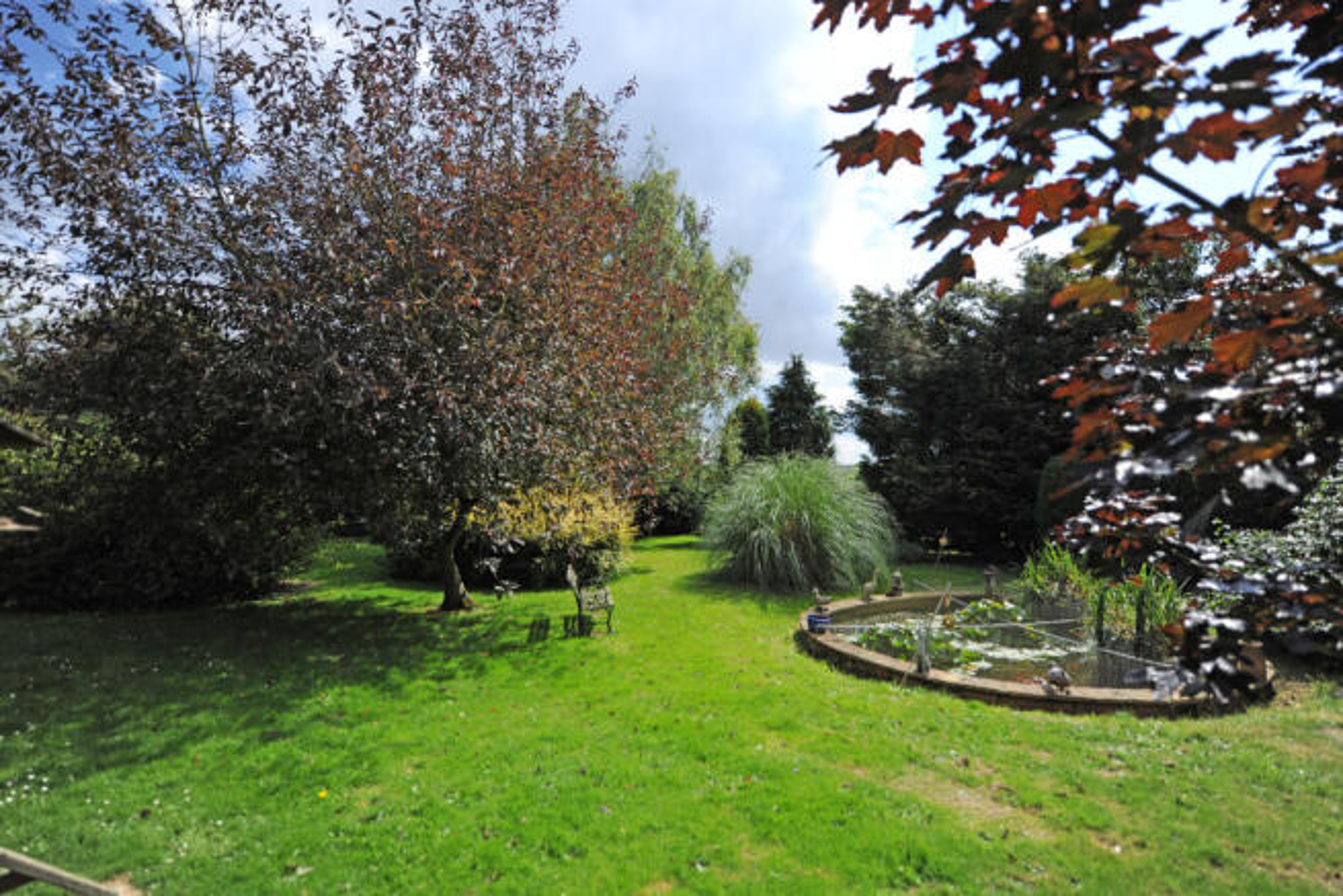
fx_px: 597
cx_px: 672
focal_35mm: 16
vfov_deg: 73.8
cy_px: 448
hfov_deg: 96.7
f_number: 2.8
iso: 320
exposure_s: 1/6400
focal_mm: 16
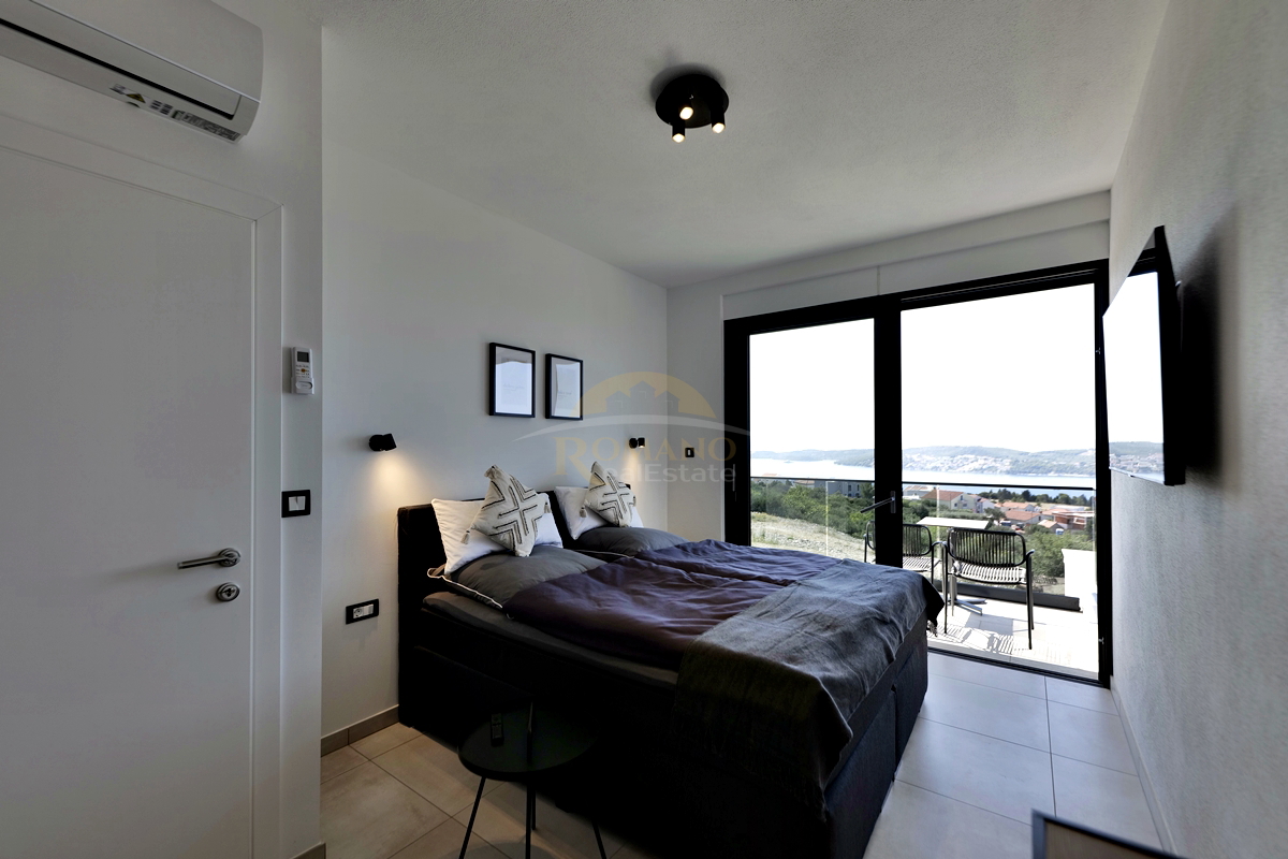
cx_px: 644
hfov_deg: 104.3
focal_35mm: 14
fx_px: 501
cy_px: 430
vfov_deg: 81.2
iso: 100
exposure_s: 1/320
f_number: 3.2
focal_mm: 14
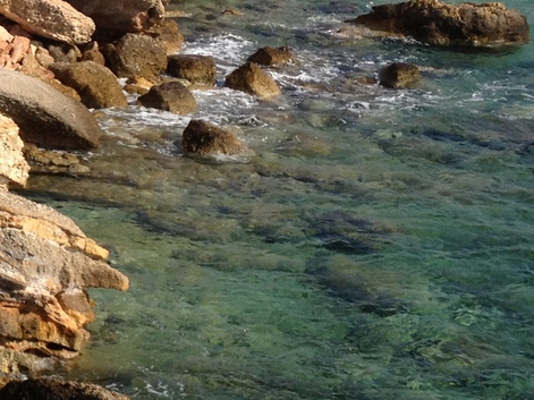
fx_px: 1835
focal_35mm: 119
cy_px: 156
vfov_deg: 12.4
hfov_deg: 15.6
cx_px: -192
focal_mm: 4.28
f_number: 2.4
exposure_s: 1/1972
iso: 50
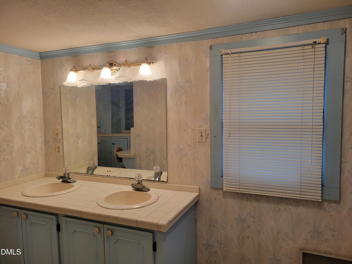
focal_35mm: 26
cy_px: 132
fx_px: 264
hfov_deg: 67.3
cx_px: 176
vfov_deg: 53.1
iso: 125
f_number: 1.8
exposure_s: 1/120
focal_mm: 5.4
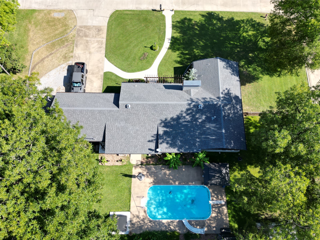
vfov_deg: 56.8
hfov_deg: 71.6
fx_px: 222
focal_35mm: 24
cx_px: 160
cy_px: 120
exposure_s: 1/1500
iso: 110
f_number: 1.7
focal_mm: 6.72
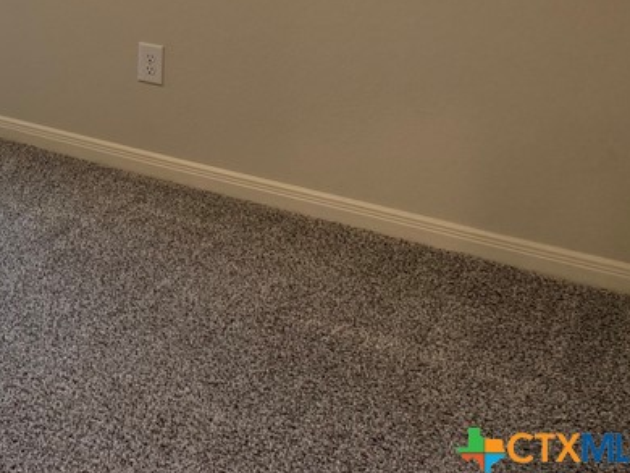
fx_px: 1147
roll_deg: -0.7
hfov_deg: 27.0
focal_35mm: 63
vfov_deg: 21.4
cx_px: -136
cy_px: -113
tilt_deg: -9.9
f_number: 1.78
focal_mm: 6.76
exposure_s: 1/121
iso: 200
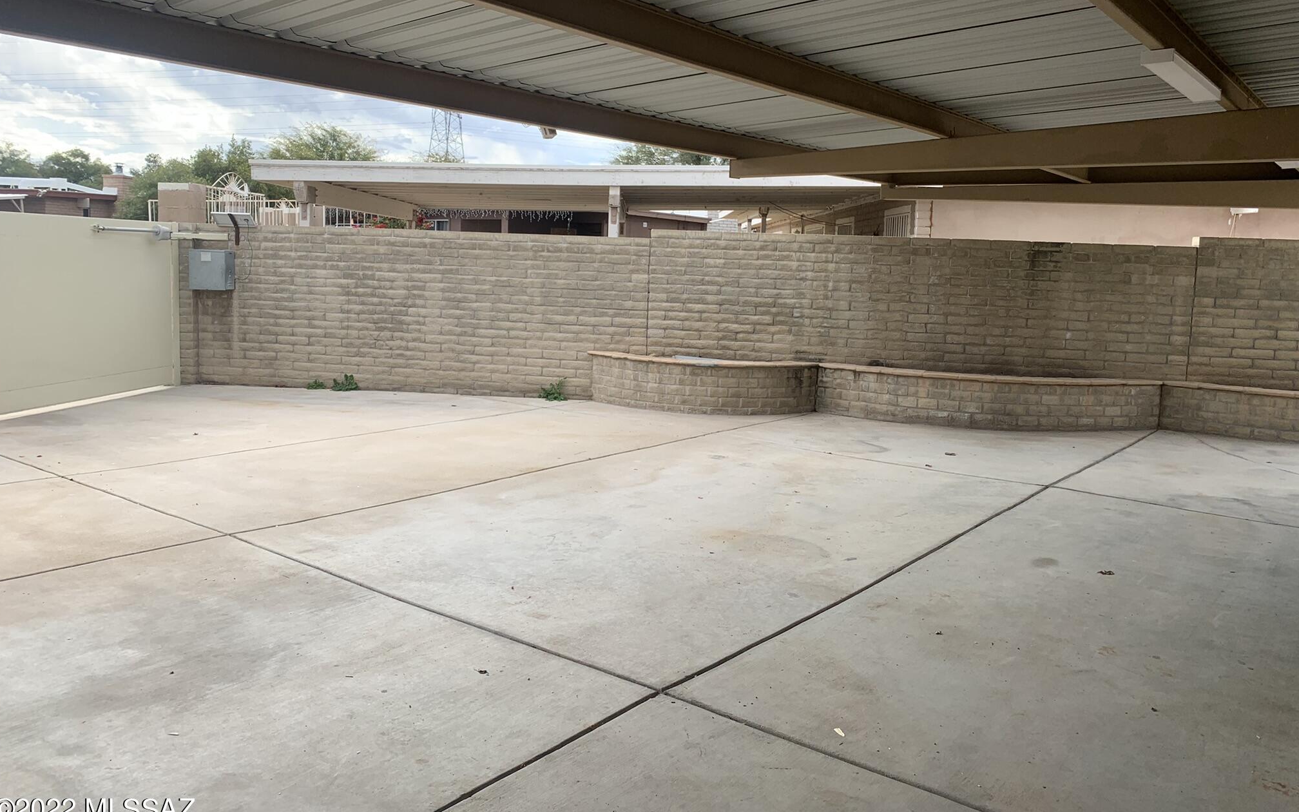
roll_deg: -1.4
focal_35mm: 28
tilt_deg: -6.7
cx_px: 650
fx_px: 991
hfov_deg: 66.5
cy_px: 359
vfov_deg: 44.5
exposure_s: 1/656
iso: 25
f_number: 1.8
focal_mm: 4.25
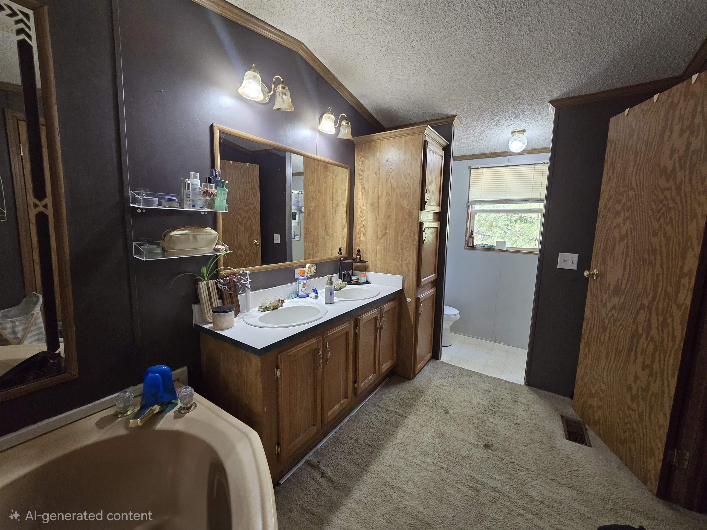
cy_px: 265
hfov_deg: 106.2
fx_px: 266
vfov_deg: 89.9
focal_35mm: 13
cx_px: 354
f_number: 2.2
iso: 400
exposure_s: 1/60.2
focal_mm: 2.2
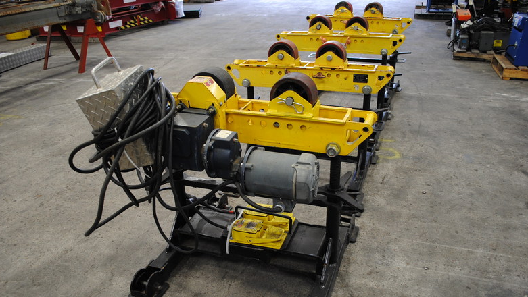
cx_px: 266
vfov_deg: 40.1
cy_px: 176
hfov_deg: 66.0
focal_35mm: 29
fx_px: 406
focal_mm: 18
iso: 220
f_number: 3.5
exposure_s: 1/30
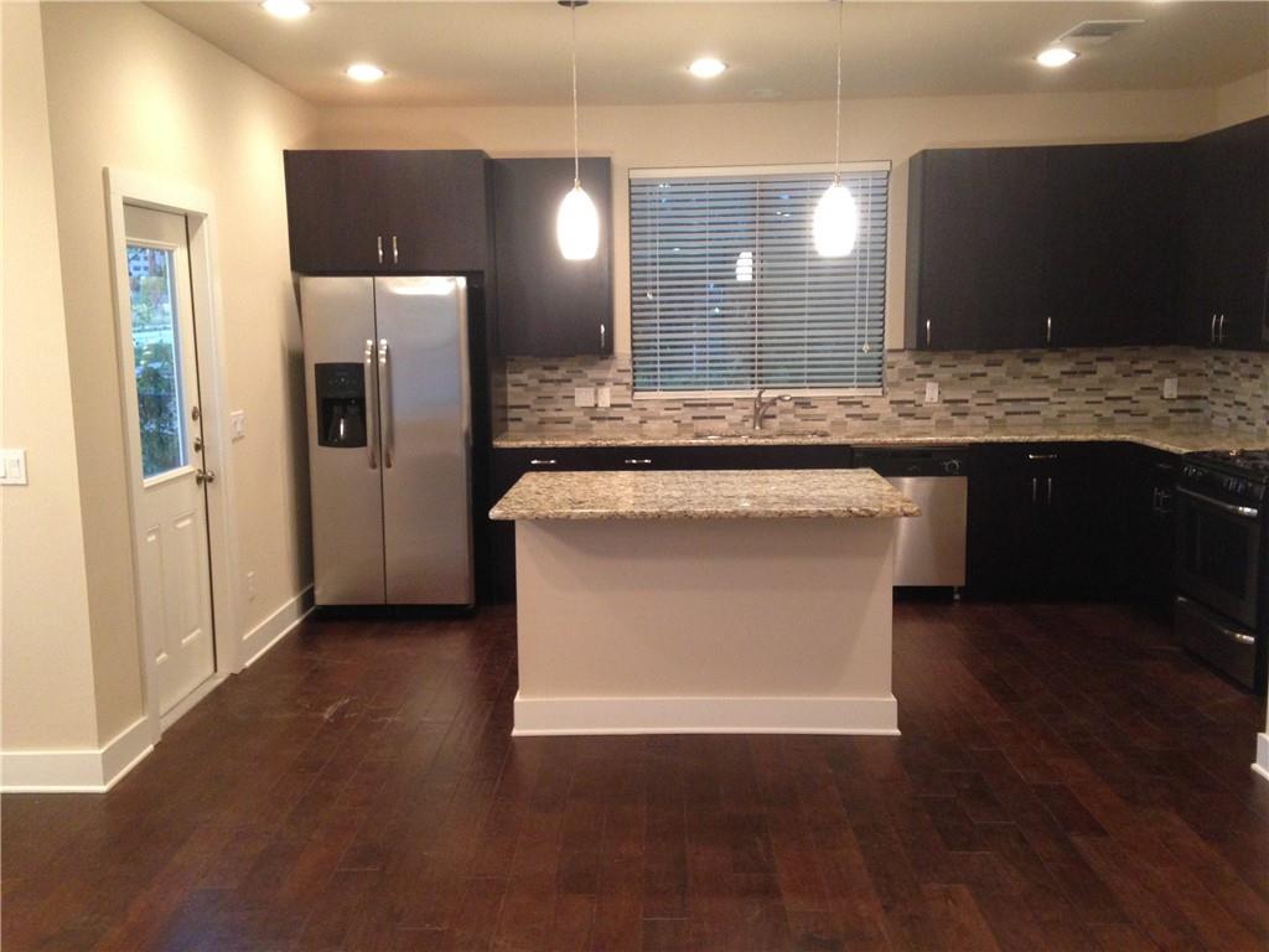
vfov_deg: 42.9
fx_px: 1210
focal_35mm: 33
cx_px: 634
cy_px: 476
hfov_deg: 55.4
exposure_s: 1/20
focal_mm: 4.12
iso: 250
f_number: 2.4
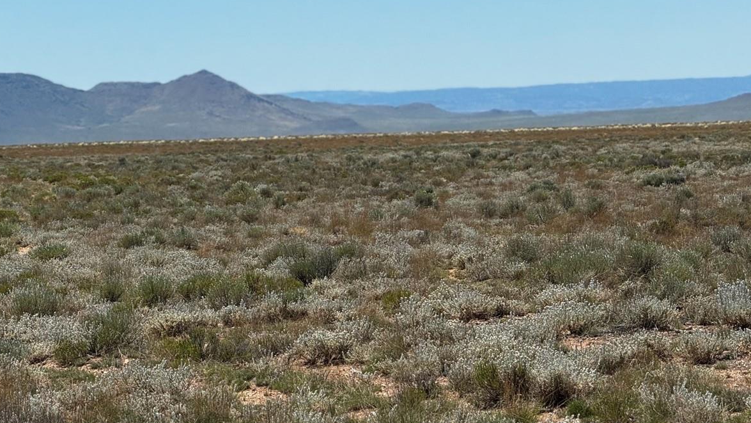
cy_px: 365
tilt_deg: -3.6
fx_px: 3545
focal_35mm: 178
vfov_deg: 6.8
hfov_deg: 12.1
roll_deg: +2.0
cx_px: 328
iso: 50
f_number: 2.8
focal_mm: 15.66
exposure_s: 1/1422
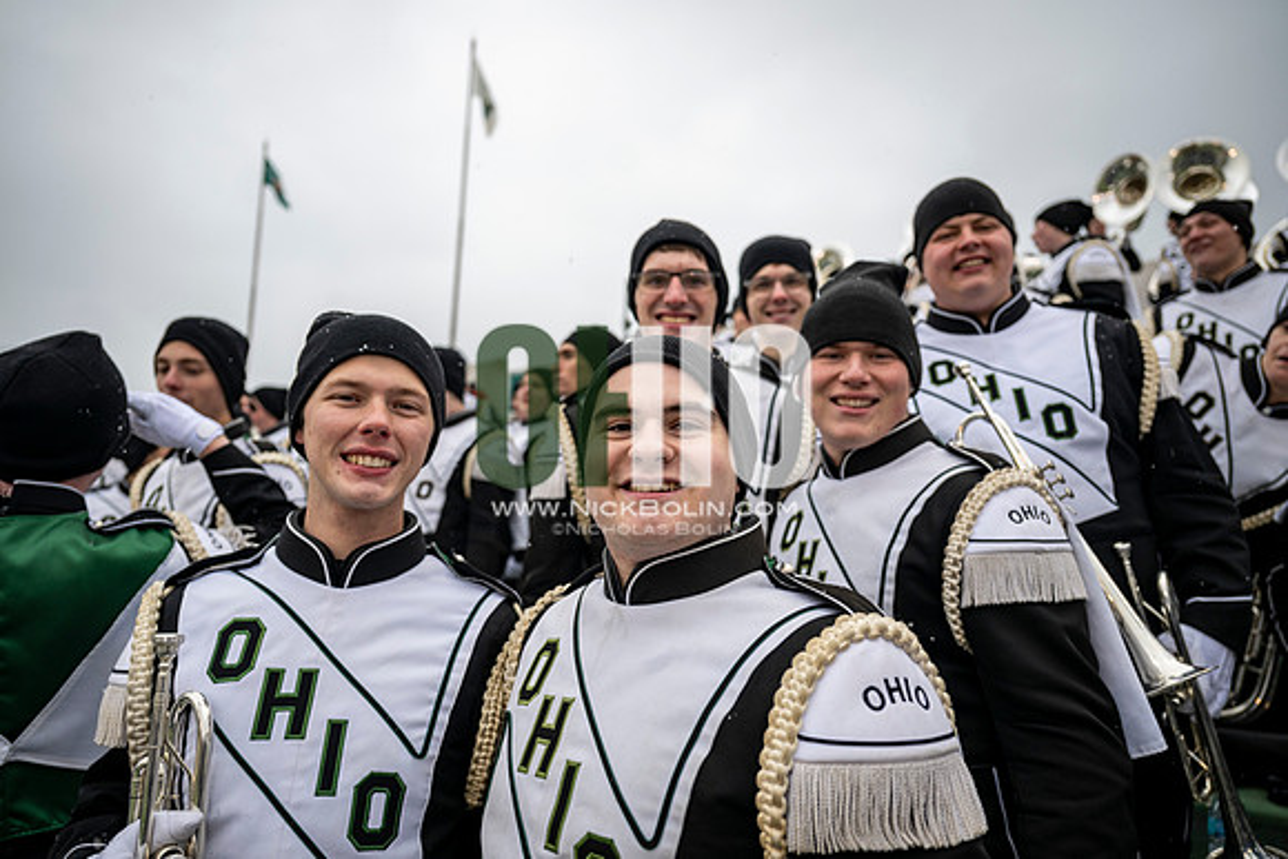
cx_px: 644
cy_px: 430
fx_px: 859
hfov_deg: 73.7
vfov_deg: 53.2
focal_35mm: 24
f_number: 2.8
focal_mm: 24
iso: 160
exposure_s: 1/500
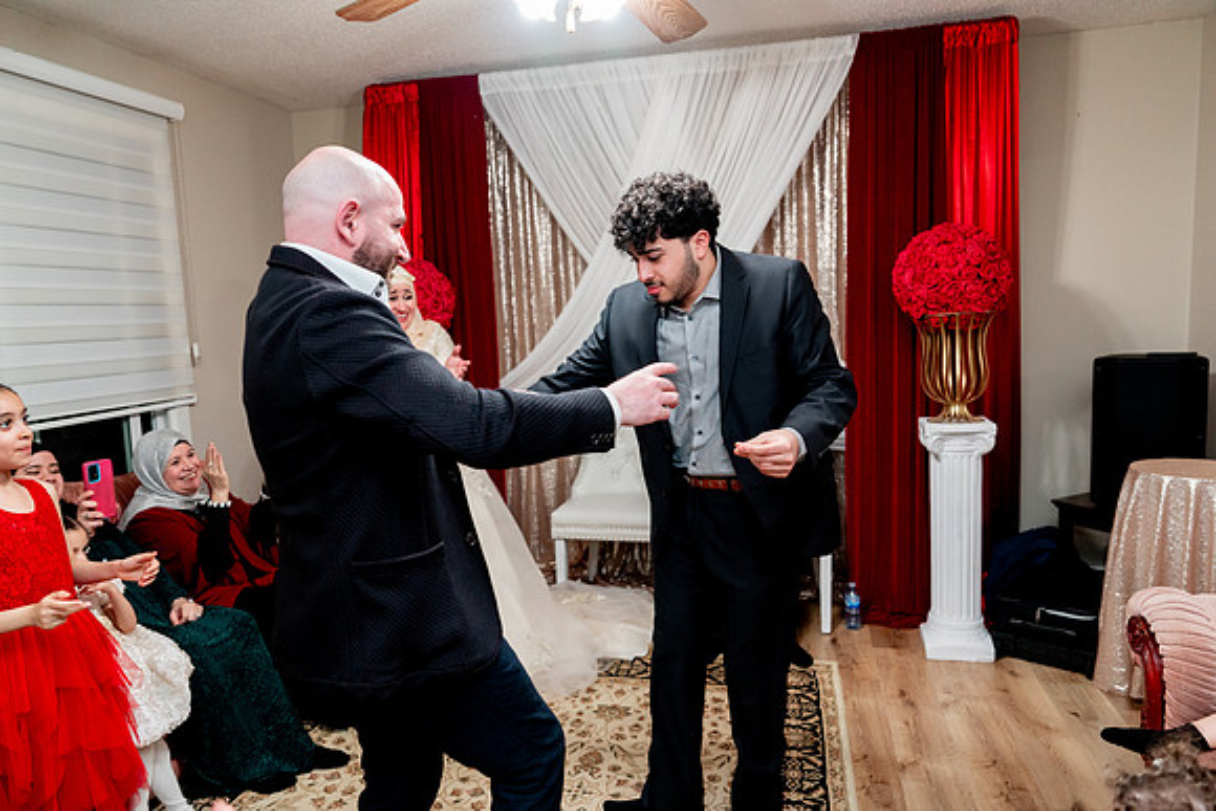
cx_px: 608
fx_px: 811
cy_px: 406
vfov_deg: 53.2
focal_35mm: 24
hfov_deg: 73.7
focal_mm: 24
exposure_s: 1/160
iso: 1600
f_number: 2.8
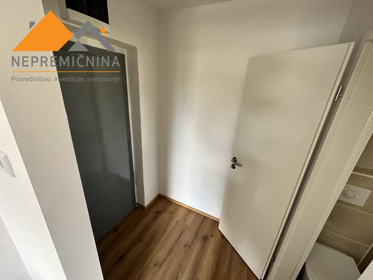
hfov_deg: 102.1
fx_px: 151
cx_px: 186
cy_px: 140
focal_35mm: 14
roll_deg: -3.3
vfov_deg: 85.7
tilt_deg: -21.1
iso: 250
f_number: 2.2
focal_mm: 2.22
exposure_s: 1/99
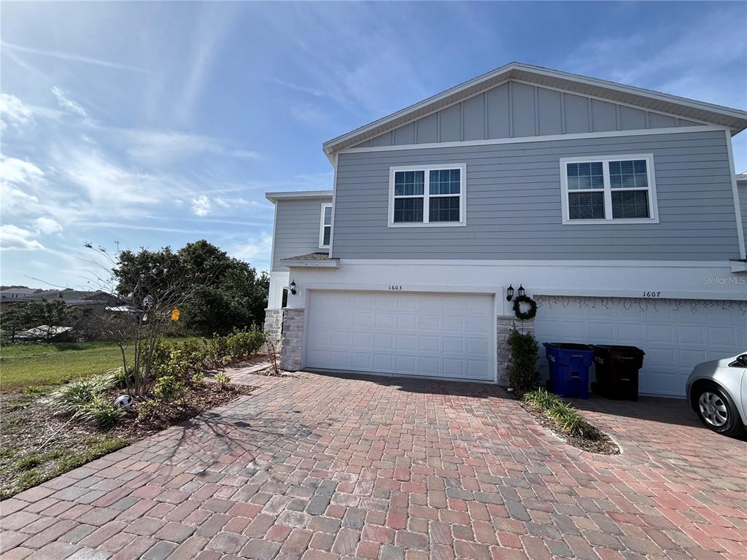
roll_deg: -3.2
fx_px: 302
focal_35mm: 14
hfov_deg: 102.1
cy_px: 280
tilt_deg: +8.7
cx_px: 374
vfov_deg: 85.7
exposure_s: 1/2320
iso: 50
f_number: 2.2
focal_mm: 2.22
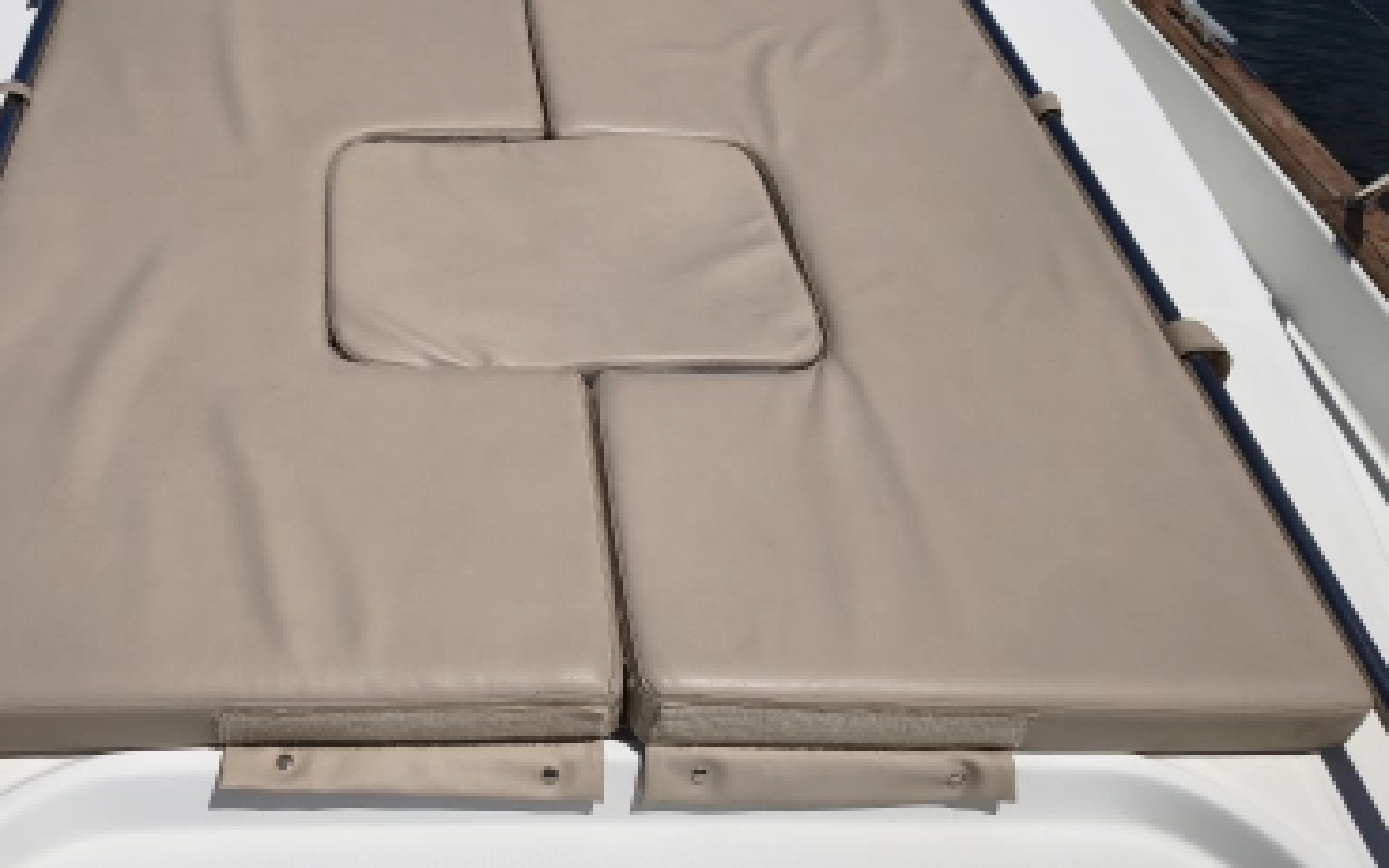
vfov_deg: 33.5
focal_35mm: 38
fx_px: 1438
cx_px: 487
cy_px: 372
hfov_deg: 50.8
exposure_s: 1/6369
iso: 101
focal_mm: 5.56
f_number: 1.8
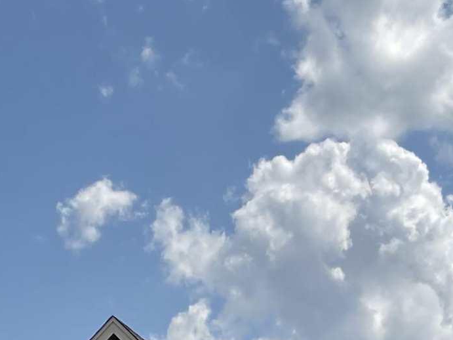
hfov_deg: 15.3
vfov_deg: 10.8
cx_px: 207
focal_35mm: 129
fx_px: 1688
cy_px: 608
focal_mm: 3
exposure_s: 1/2427
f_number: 1.8
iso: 16
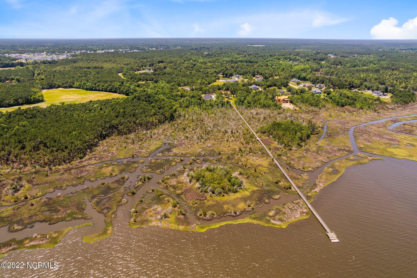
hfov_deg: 78.6
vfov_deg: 57.2
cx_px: 208
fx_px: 255
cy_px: 139
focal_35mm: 22
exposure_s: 1/120
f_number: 2.8
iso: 100
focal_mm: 8.38
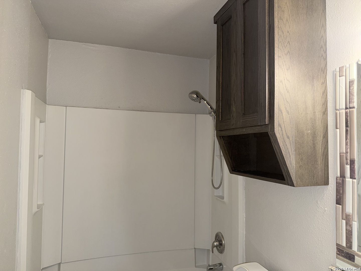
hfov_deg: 71.6
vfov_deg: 56.8
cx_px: 180
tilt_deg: +2.7
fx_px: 250
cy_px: 136
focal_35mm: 24
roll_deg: -0.2
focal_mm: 6.76
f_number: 1.78
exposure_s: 1/25
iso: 80
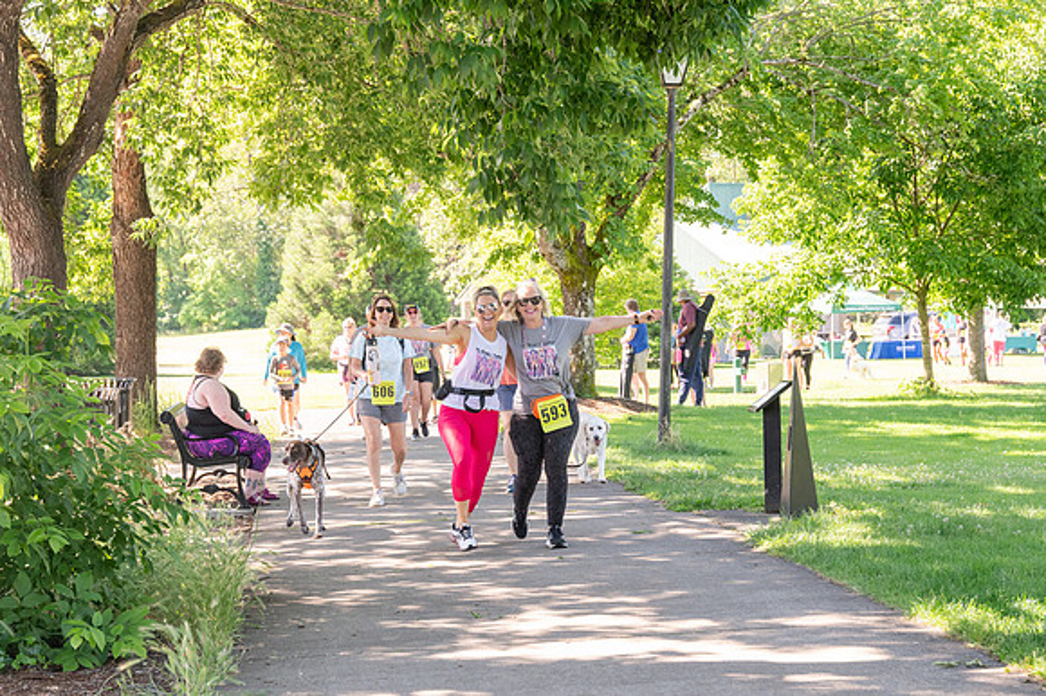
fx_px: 2178
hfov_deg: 27.0
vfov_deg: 18.2
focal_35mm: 75
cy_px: 348
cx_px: 523
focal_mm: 50
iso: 500
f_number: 4
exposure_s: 1/400
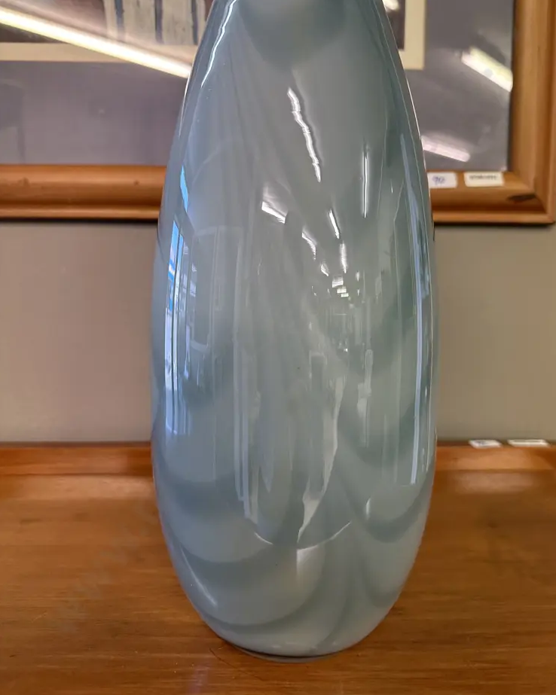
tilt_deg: -6.3
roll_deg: -0.8
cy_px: 325
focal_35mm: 26
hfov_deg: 54.9
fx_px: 535
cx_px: 287
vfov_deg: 66.0
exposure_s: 1/100
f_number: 1.78
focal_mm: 6.86
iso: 200
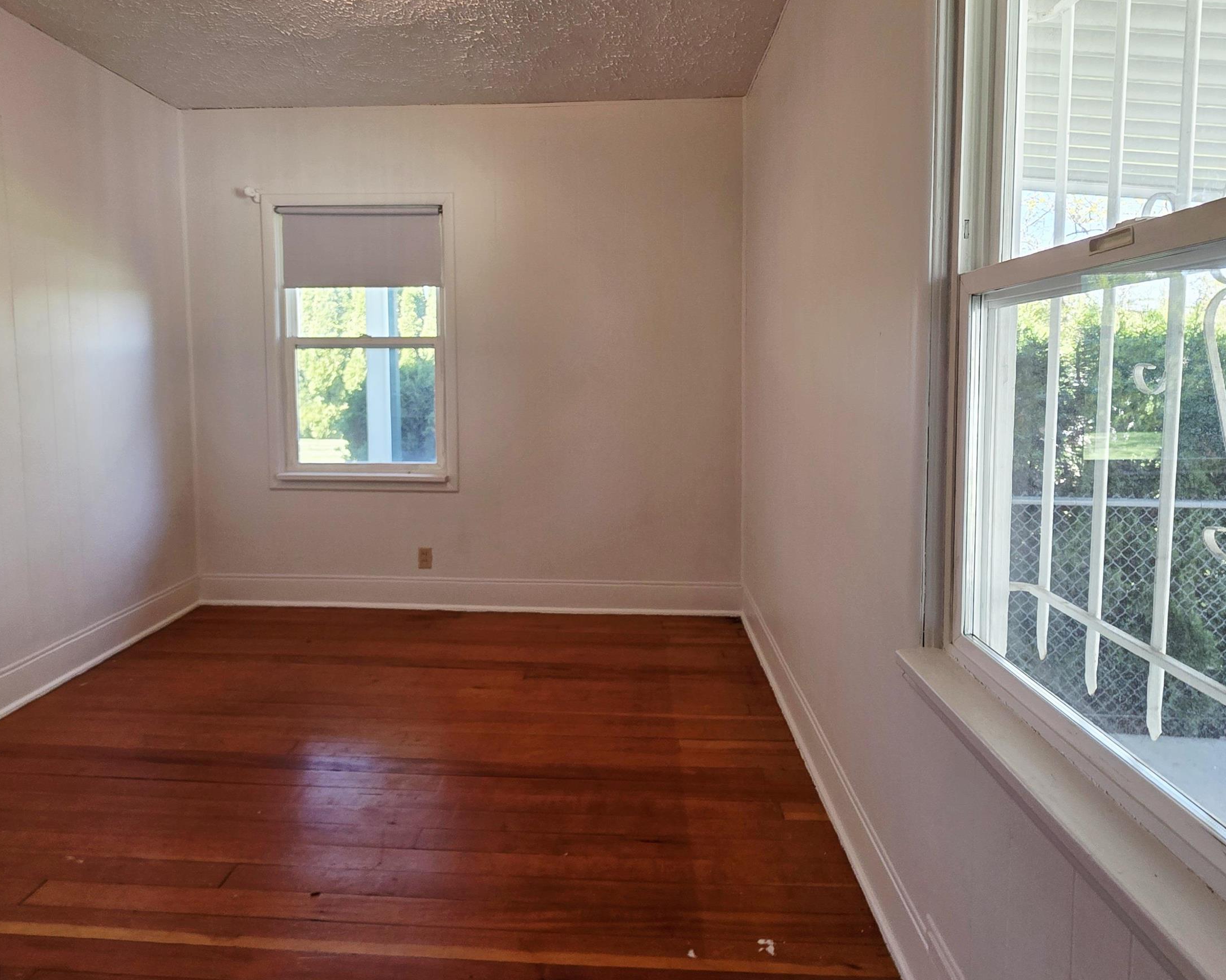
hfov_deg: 86.4
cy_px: 431
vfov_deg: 73.5
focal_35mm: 18
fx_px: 653
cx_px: 593
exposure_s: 1/120
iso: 125
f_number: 1.9
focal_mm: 2.2
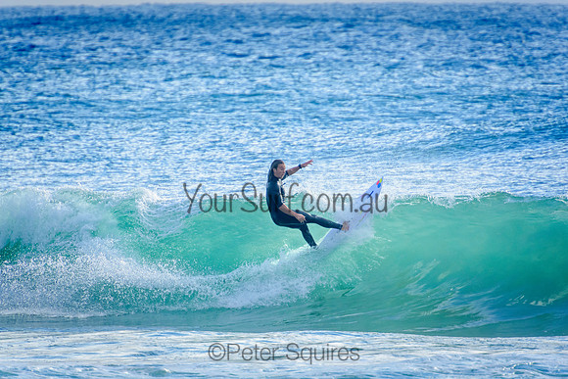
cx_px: 284
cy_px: 190
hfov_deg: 3.4
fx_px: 9468
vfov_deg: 2.3
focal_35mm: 600
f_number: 5.6
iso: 400
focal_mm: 400
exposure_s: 1/2000
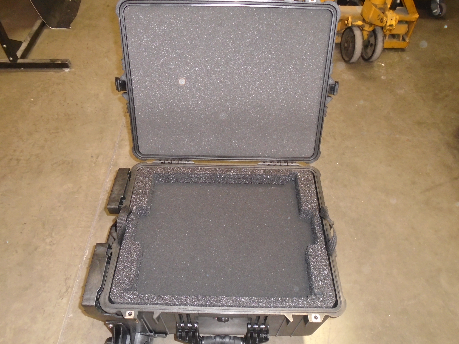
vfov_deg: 53.1
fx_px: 345
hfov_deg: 67.3
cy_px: 172
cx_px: 230
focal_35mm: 26
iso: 400
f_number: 3.2
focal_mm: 4.6
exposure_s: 1/30
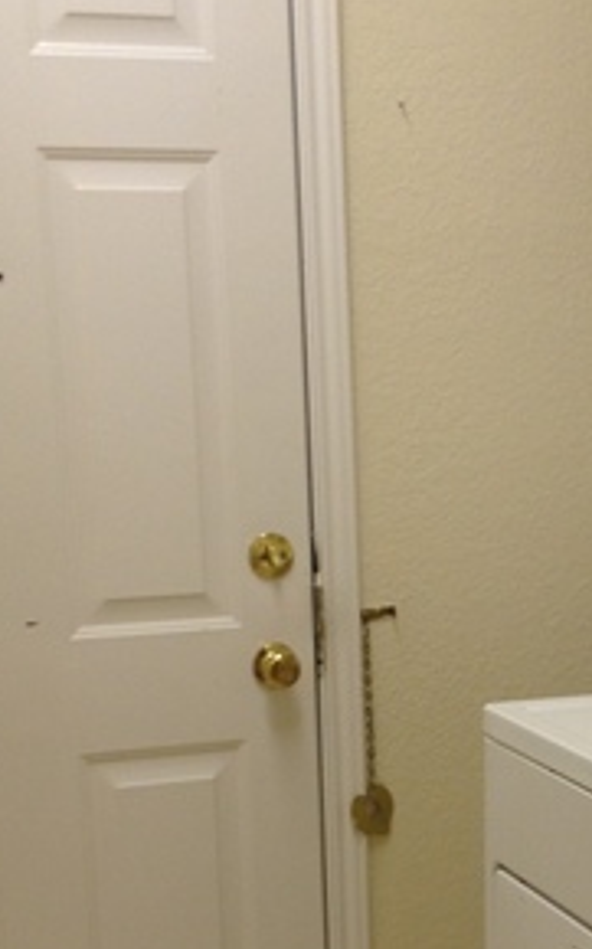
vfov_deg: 26.4
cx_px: 497
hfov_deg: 16.8
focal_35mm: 77
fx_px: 1990
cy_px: 726
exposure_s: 1/25
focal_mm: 3.3
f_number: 2.4
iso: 32
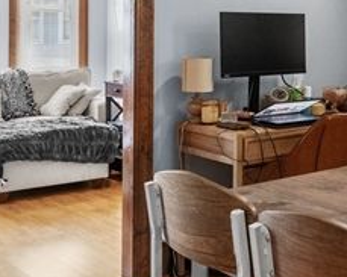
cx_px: 349
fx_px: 651
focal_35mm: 63
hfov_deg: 28.0
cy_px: 33
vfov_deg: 23.5
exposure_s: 1/10
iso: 2500
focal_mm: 15.1
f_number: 10
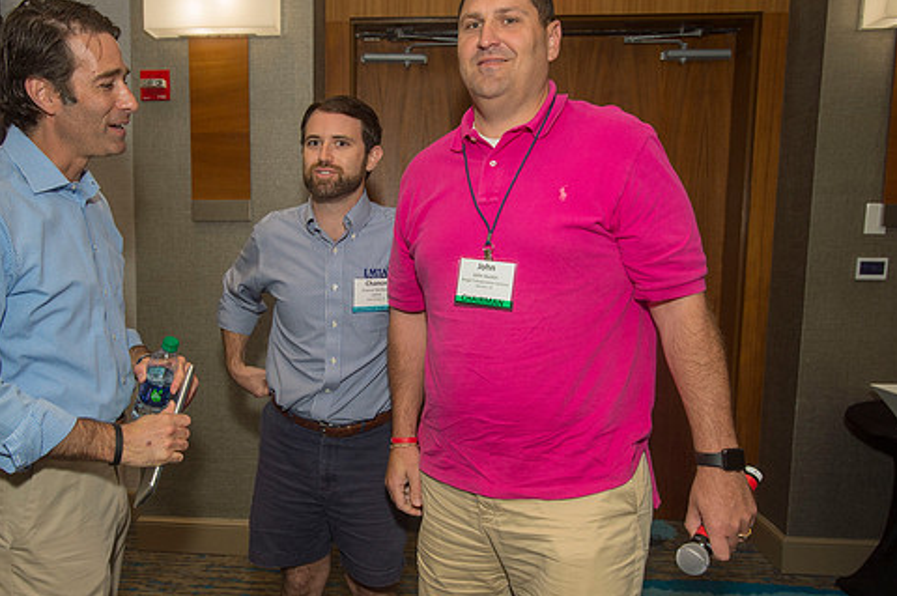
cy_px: 314
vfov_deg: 44.9
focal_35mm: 29
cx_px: 374
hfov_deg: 63.3
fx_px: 722
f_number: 5.6
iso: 1250
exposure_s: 1/250
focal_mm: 24
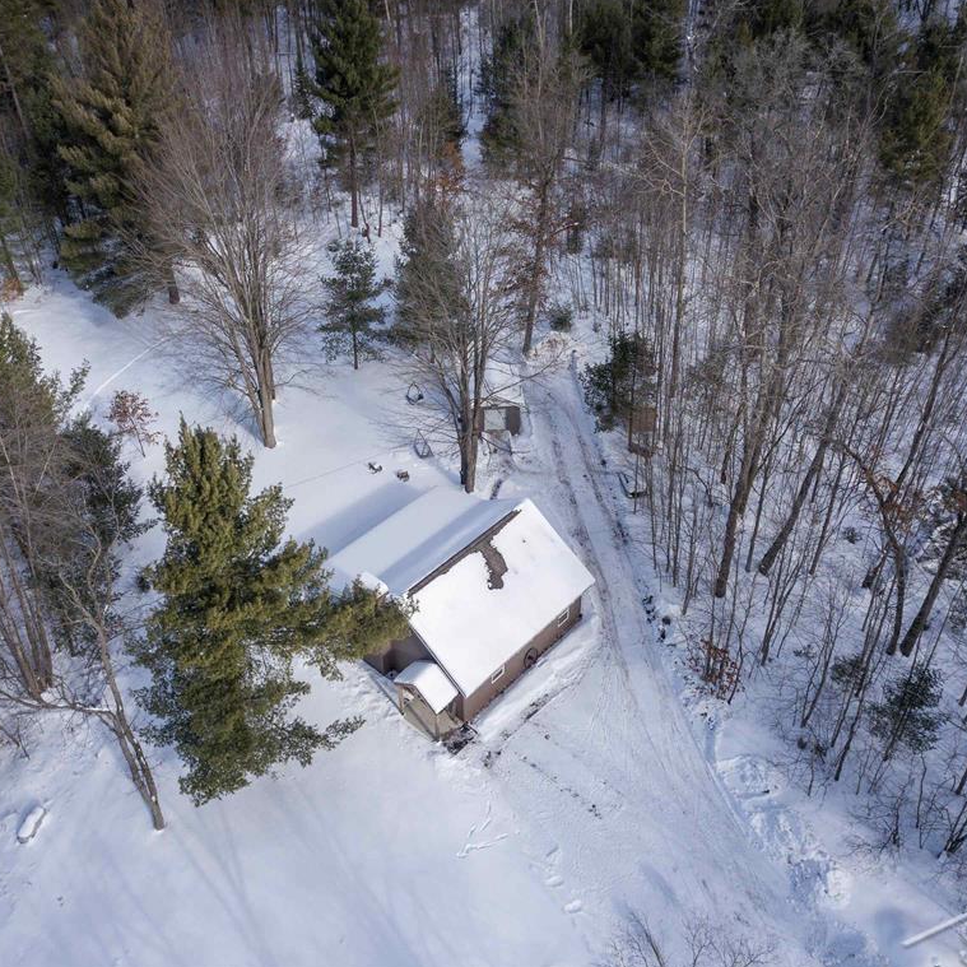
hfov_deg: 52.5
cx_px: 489
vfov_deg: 52.5
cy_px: 485
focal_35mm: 31
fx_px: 980
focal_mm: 4.73
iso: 100
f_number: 2.2
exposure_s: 1/1250
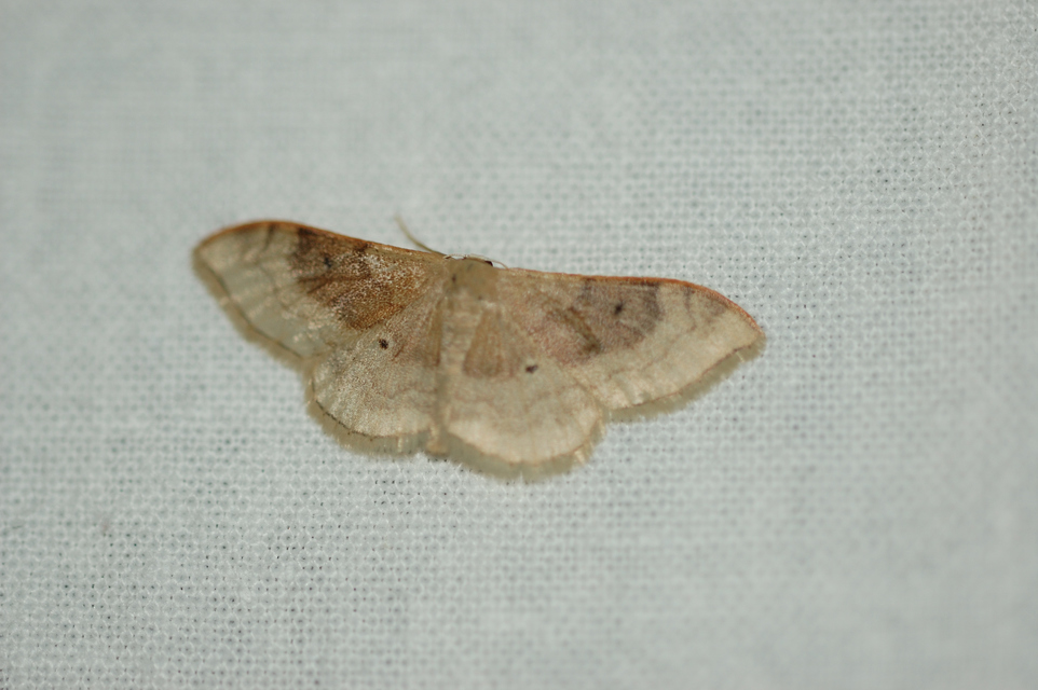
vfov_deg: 8.7
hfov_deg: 13.0
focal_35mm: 158
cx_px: 519
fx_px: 4538
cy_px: 345
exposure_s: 1/250
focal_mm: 105
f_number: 4.5
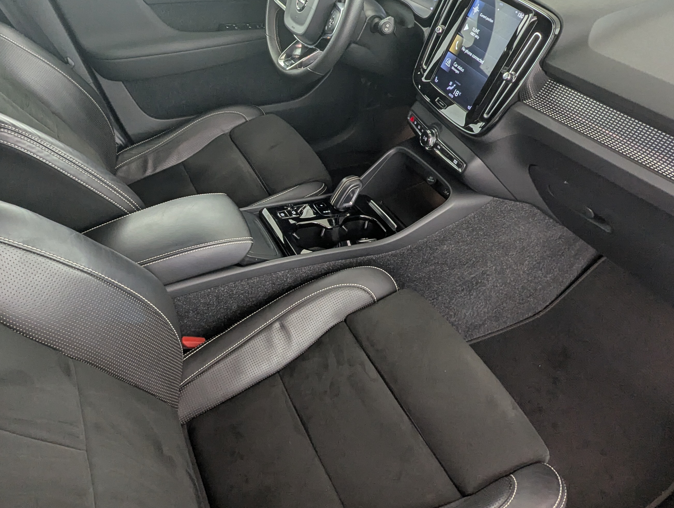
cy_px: 212
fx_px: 487
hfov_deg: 69.1
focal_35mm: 25
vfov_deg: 54.7
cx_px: 304
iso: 62
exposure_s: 1/35.3
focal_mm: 2.35
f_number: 2.2
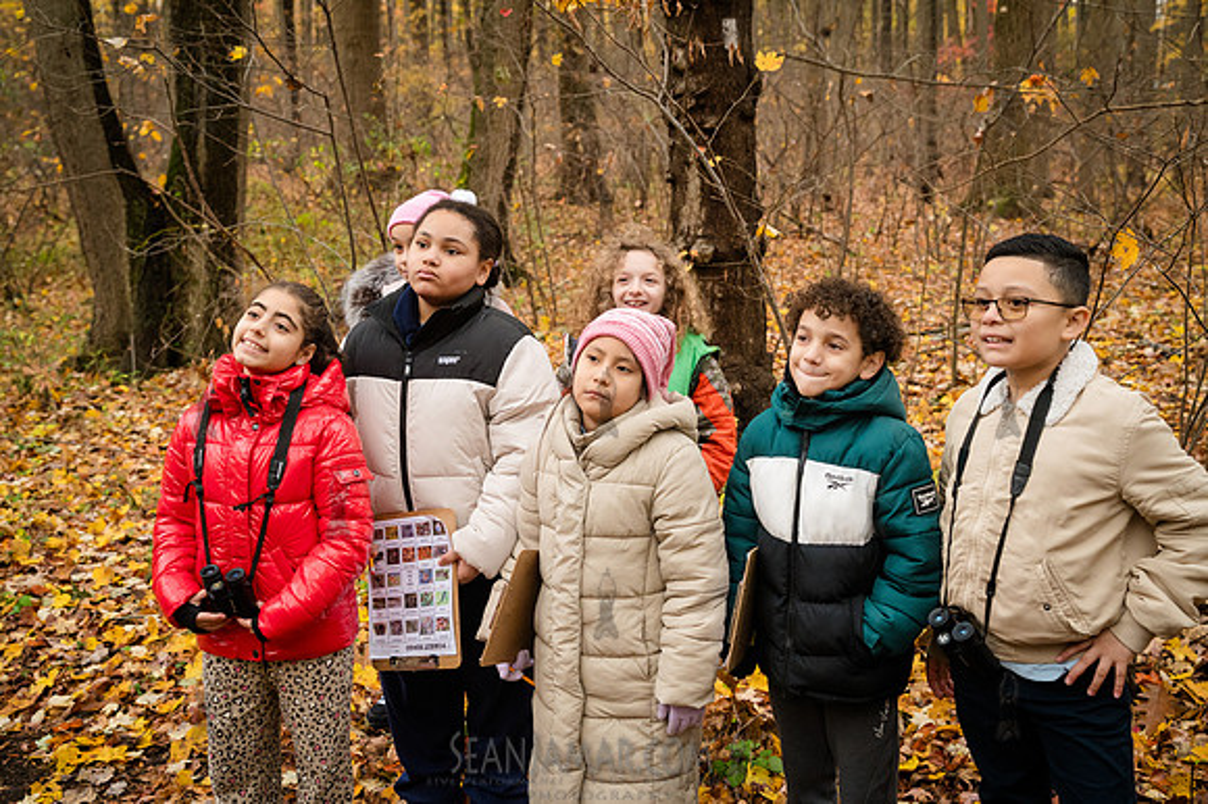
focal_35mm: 37
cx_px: 563
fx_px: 1254
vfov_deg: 35.5
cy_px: 374
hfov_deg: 51.4
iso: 4000
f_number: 4
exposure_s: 1/320
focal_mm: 35
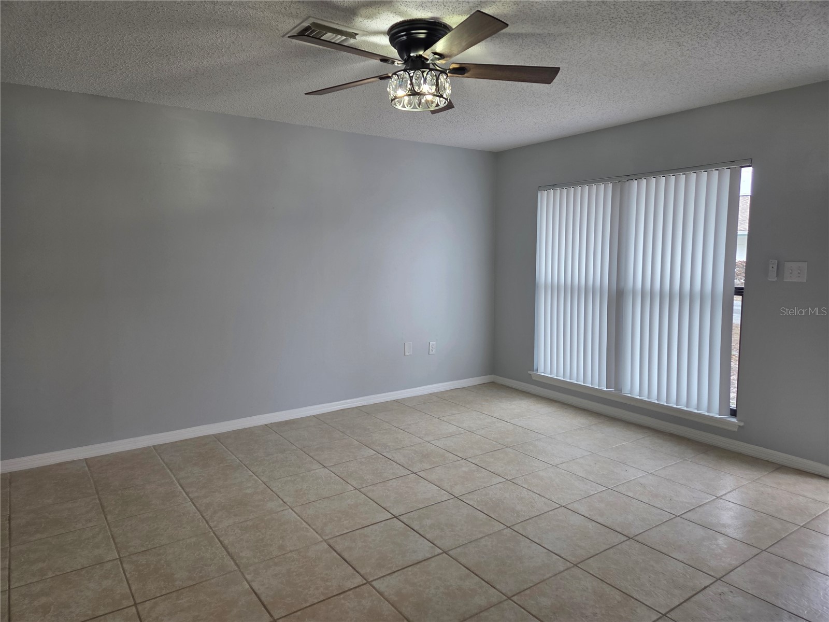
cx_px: 414
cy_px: 311
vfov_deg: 58.9
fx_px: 551
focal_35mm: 23
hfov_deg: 73.9
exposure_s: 1/120
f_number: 1.8
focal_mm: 5.4
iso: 125
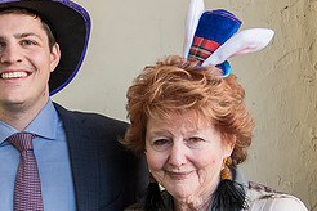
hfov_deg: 19.1
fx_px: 916
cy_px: 139
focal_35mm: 104
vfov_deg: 13.1
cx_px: -6
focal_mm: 42
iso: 400
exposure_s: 1/100
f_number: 5
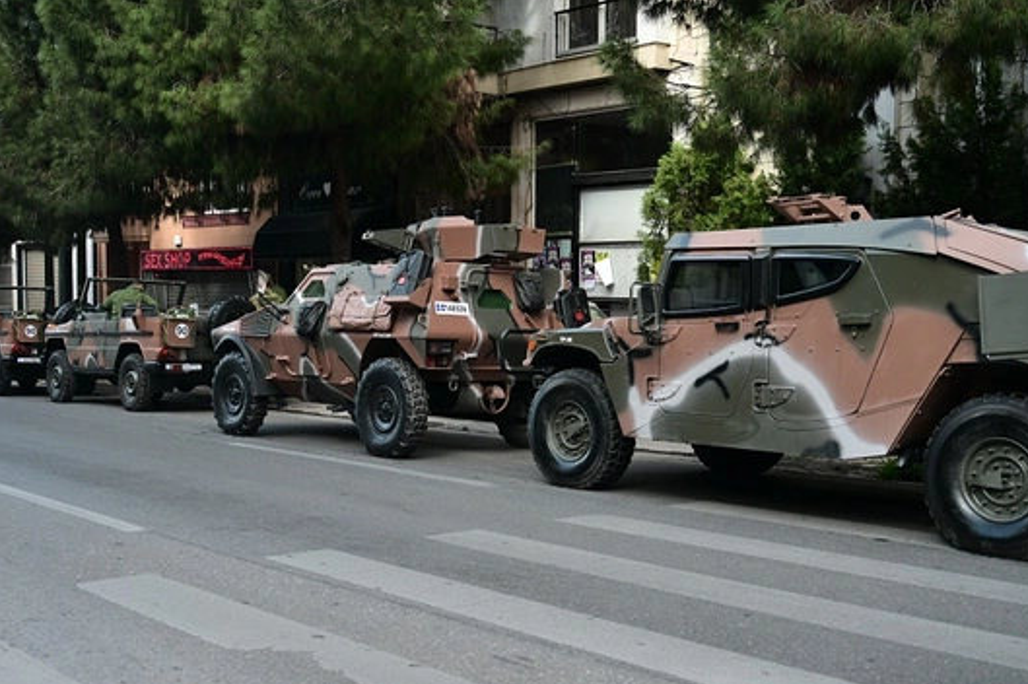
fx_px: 1227
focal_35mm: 43
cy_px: 341
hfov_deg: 45.4
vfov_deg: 31.1
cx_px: 457
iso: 400
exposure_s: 1/1250
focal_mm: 35
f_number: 4
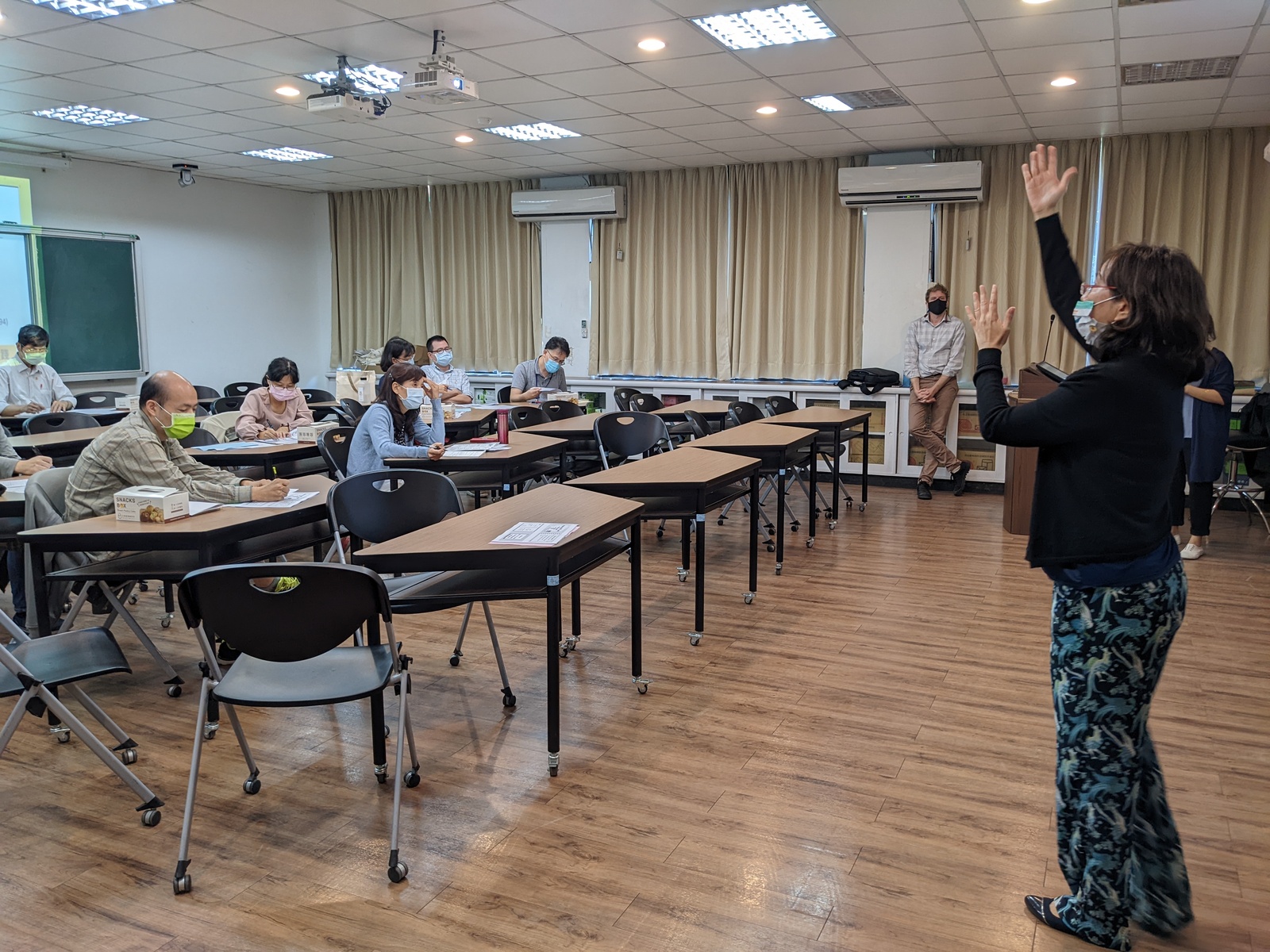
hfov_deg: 65.3
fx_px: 991
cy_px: 476
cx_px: 635
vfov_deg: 51.4
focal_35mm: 27
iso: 52
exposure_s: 1/40
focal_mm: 4.38
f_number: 1.73
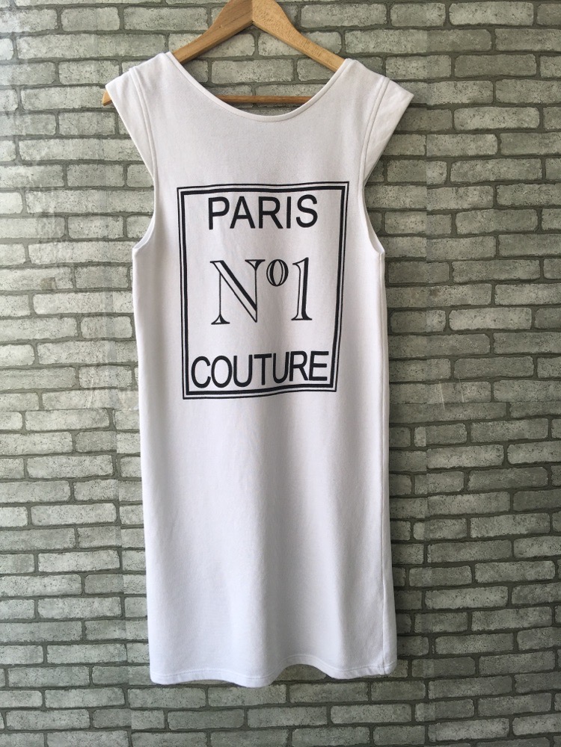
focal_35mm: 29
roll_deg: +1.7
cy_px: 374
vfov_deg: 61.7
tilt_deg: -4.8
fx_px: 627
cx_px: 280
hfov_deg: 48.2
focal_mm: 4.15
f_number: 2.2
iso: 25
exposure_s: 1/196
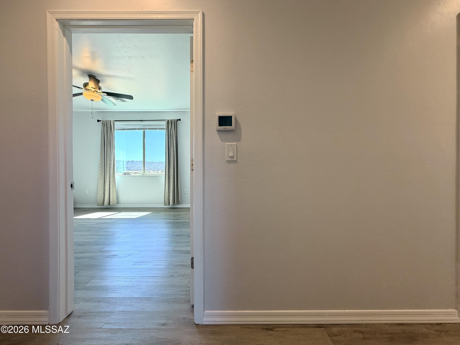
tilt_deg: -0.5
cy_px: 172
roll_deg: -0.4
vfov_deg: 85.7
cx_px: 230
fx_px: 186
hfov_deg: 102.1
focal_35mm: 14
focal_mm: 2.22
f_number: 2.2
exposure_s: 1/121
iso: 125
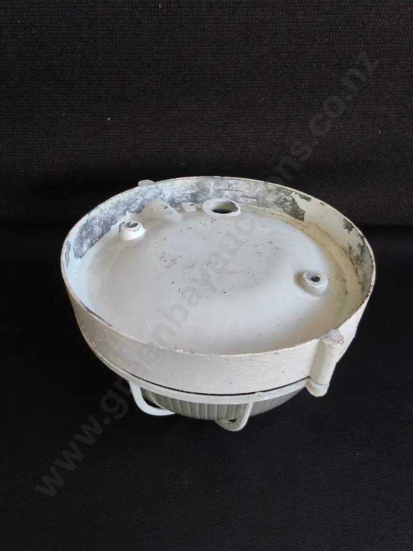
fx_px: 430
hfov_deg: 51.4
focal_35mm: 27
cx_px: 206
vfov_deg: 65.3
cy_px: 276
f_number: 2
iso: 100
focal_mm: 2.87
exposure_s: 1/100
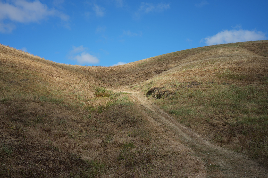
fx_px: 372
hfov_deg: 39.6
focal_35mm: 50
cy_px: 89
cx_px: 134
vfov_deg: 27.0
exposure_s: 1/640
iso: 100
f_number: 5
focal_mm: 50
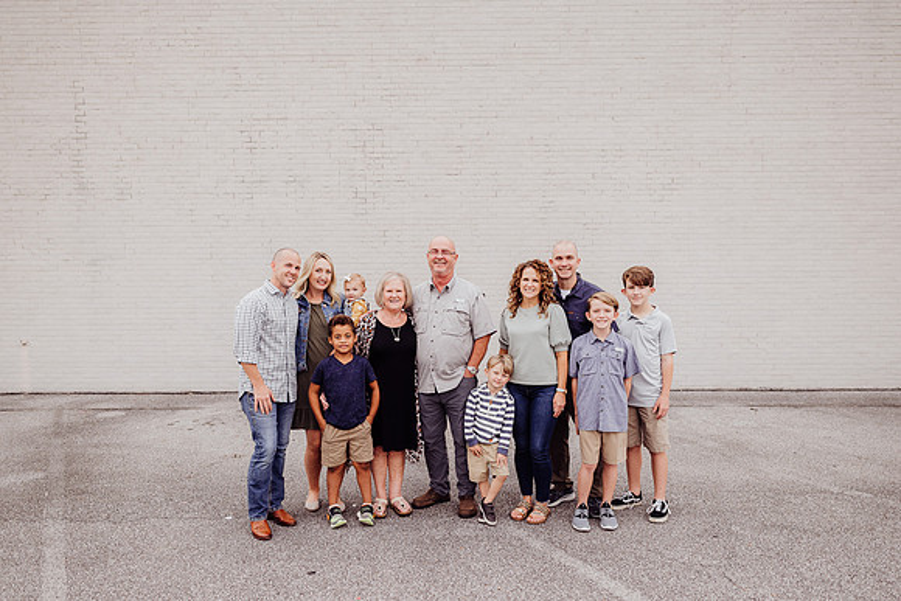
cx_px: 446
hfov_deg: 68.5
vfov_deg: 48.8
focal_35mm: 26
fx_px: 662
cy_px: 329
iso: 160
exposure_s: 1/320
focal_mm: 24
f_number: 2.5
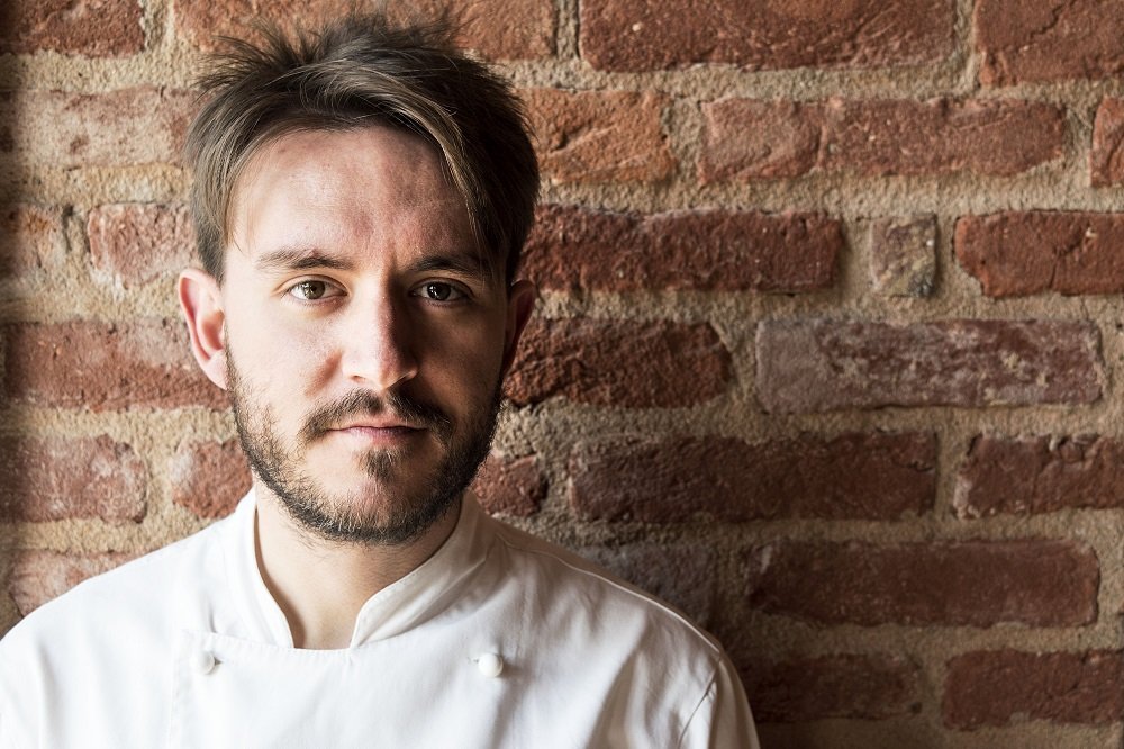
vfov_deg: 25.0
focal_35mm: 54
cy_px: 374
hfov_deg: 36.9
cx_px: 562
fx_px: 1685
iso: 100
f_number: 6.3
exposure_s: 1/125
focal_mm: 36
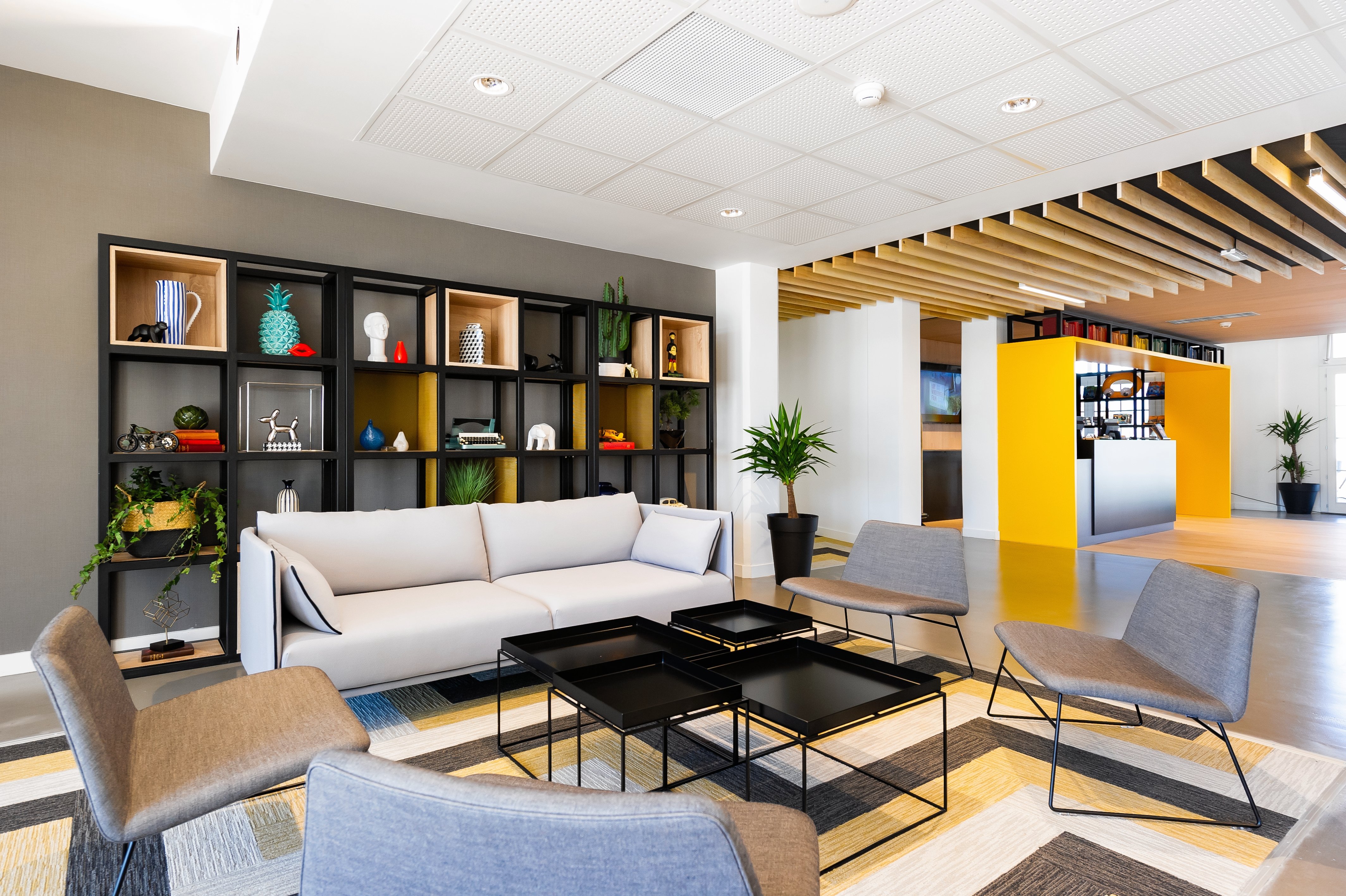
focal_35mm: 20
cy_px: 448
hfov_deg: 84.0
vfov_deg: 61.9
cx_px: 673
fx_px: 747
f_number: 5.6
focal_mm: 20
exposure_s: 1/100
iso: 1000
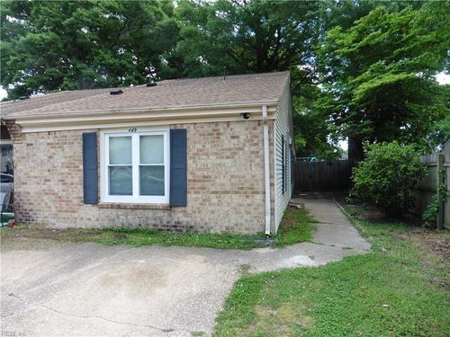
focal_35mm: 24
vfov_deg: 56.8
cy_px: 168
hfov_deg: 71.6
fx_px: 312
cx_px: 225
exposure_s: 1/200
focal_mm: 4.3
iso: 100
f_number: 3.3
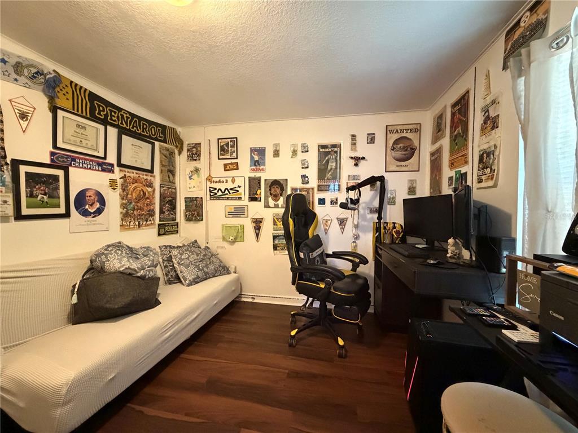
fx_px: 234
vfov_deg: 85.7
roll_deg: -0.2
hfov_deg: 102.1
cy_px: 216
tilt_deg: -1.3
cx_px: 289
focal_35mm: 14
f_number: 2.2
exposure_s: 1/60
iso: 1250
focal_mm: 2.22
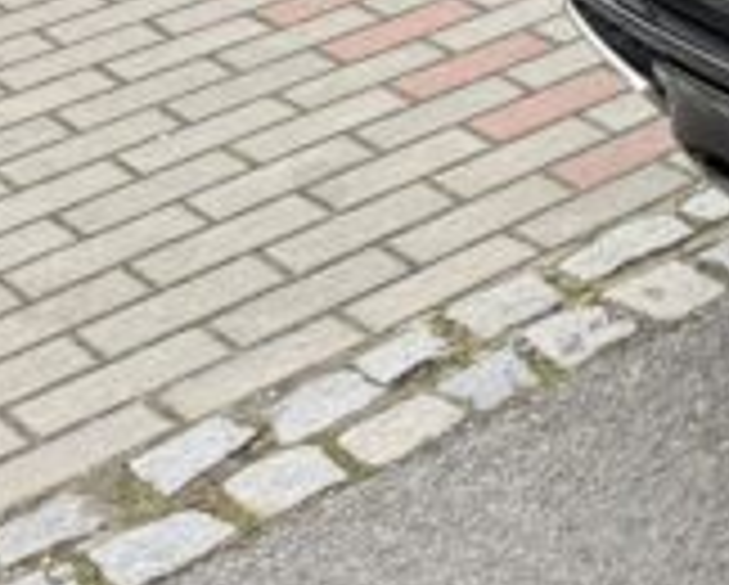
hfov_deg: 13.3
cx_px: 1696
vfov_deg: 12.9
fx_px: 2398
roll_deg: +0.2
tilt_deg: -16.0
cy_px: -382
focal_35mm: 111
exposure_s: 1/62
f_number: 1.78
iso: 200
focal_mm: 6.76
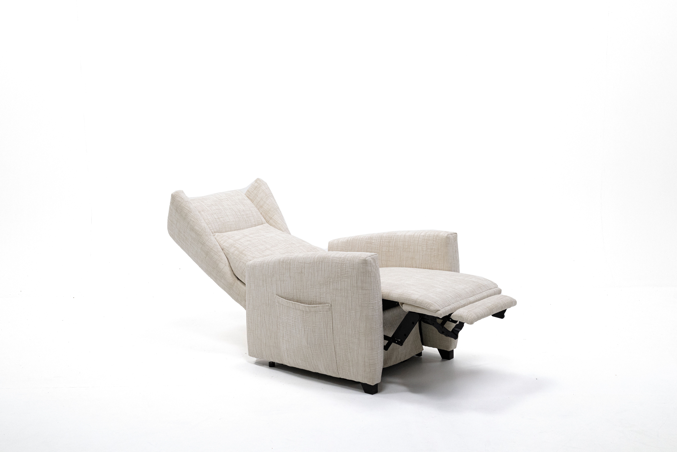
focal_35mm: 50
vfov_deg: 27.0
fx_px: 940
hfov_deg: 39.6
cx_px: 338
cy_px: 226
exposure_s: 1/60
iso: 2000
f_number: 8
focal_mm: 50
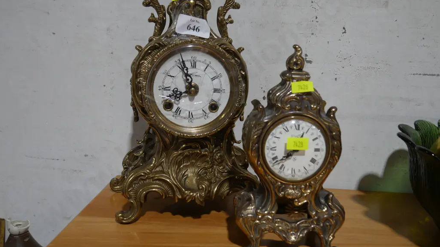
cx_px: 220
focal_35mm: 35
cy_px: 92
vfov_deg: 33.6
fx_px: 408
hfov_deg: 56.6
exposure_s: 1/80
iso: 200
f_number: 3.6
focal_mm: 16
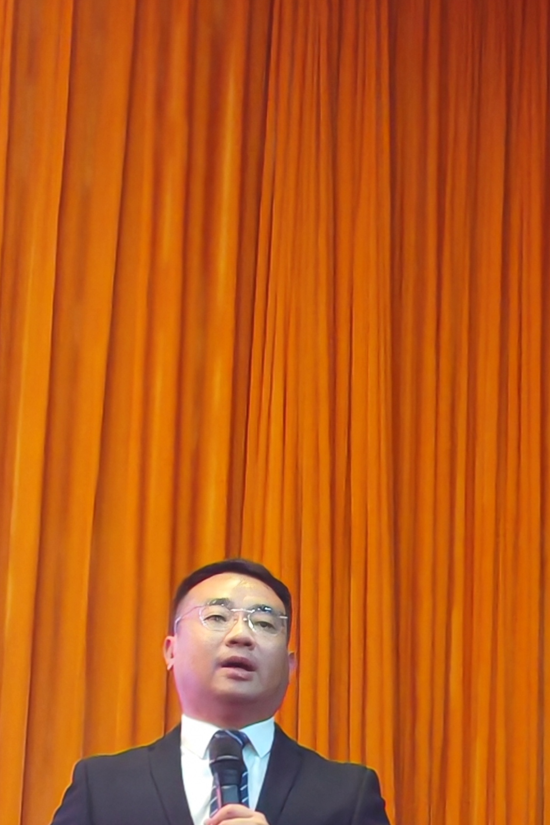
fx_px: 3070
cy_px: 964
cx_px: 670
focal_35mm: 134
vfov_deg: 14.8
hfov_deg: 10.1
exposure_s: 1/50
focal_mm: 5.52
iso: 800
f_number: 16
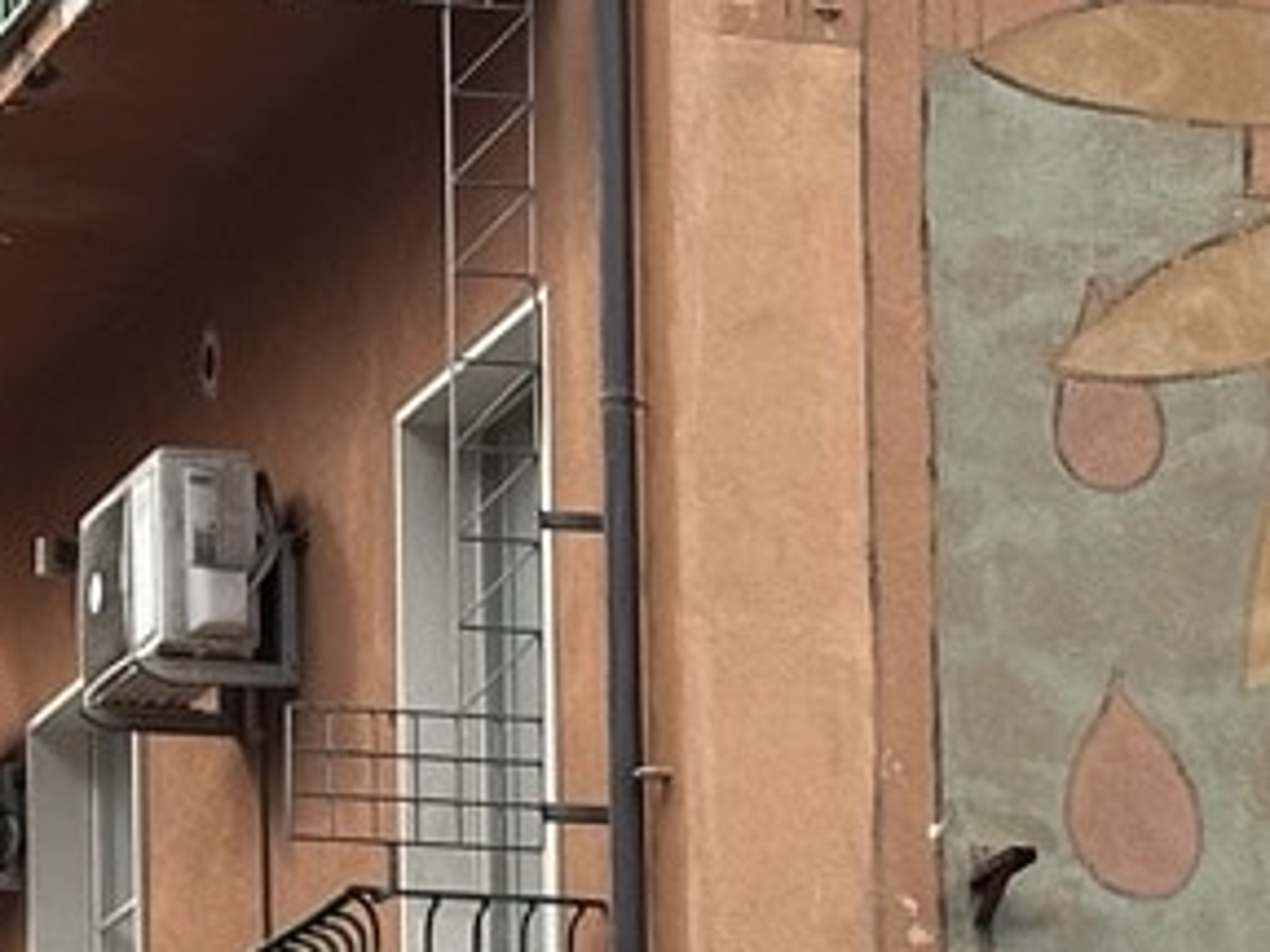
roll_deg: -0.1
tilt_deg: +6.6
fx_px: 7815
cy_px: 1459
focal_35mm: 213
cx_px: 392
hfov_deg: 9.3
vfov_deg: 6.9
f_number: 1.78
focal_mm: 6.86
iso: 64
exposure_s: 1/843
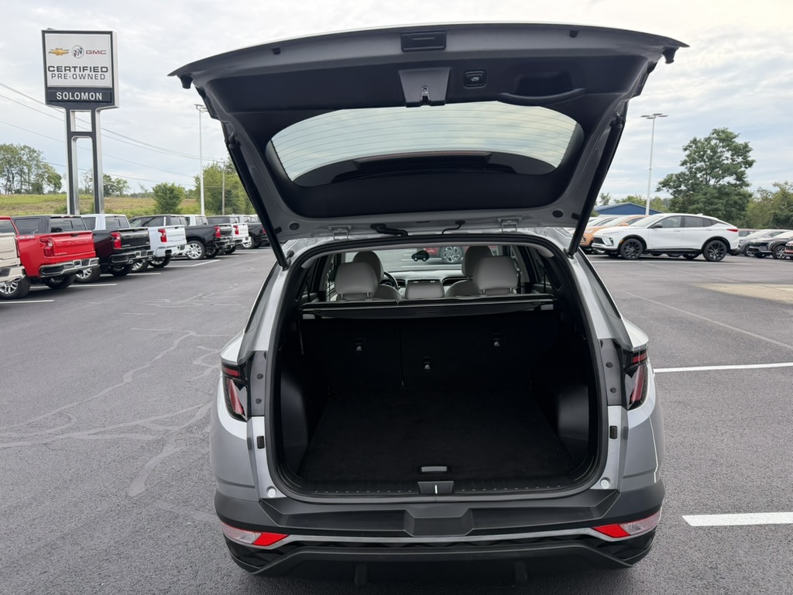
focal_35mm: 24
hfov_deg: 71.6
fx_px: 550
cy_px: 298
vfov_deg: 56.8
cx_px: 396
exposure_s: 1/1292
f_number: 1.78
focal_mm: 6.76
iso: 100
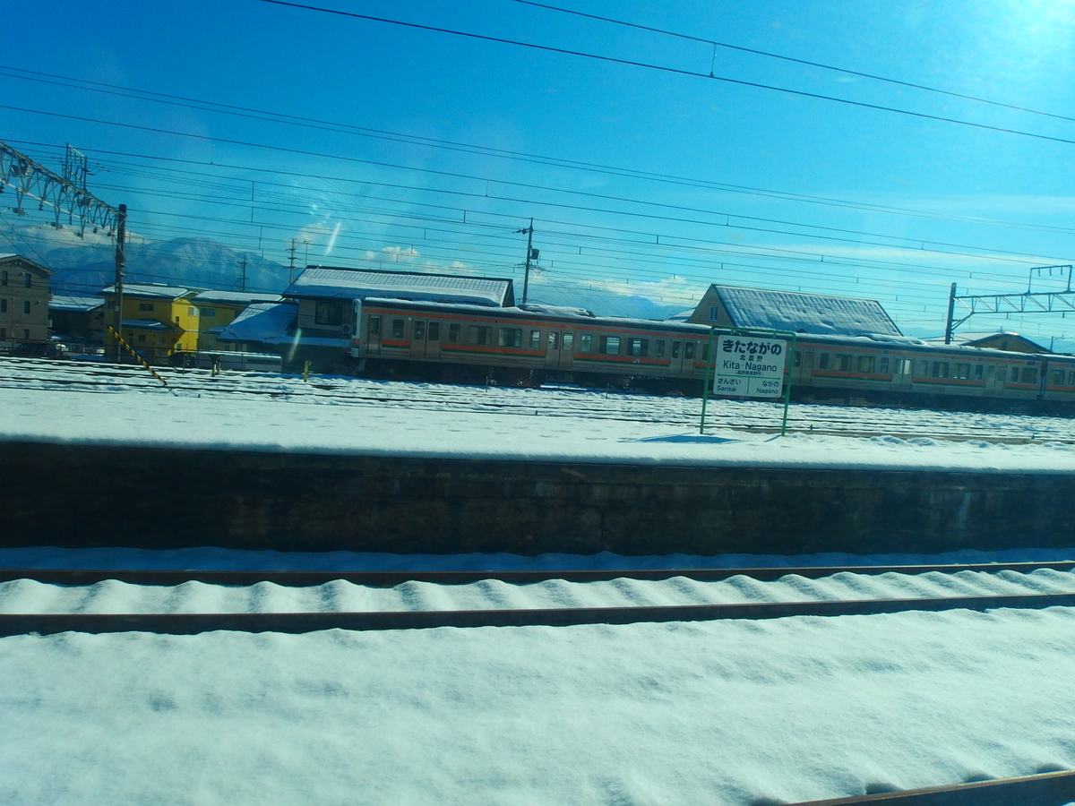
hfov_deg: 67.3
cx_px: 538
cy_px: 403
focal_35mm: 26
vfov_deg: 53.1
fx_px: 807
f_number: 6.3
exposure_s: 1/1000
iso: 100
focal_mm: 4.7
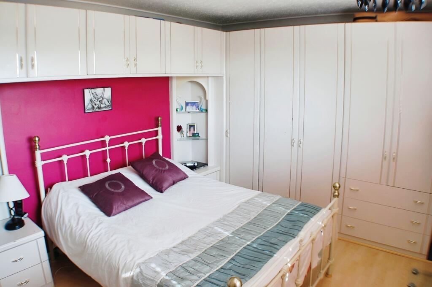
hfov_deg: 57.3
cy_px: 144
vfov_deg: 39.9
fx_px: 395
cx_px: 216
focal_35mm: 33
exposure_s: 1/60
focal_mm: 22
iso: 400
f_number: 4
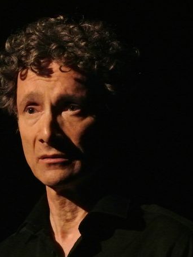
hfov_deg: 4.2
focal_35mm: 354
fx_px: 2632
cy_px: 146
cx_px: 99
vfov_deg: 5.6
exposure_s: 1/60
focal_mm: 77.1
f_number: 6.3
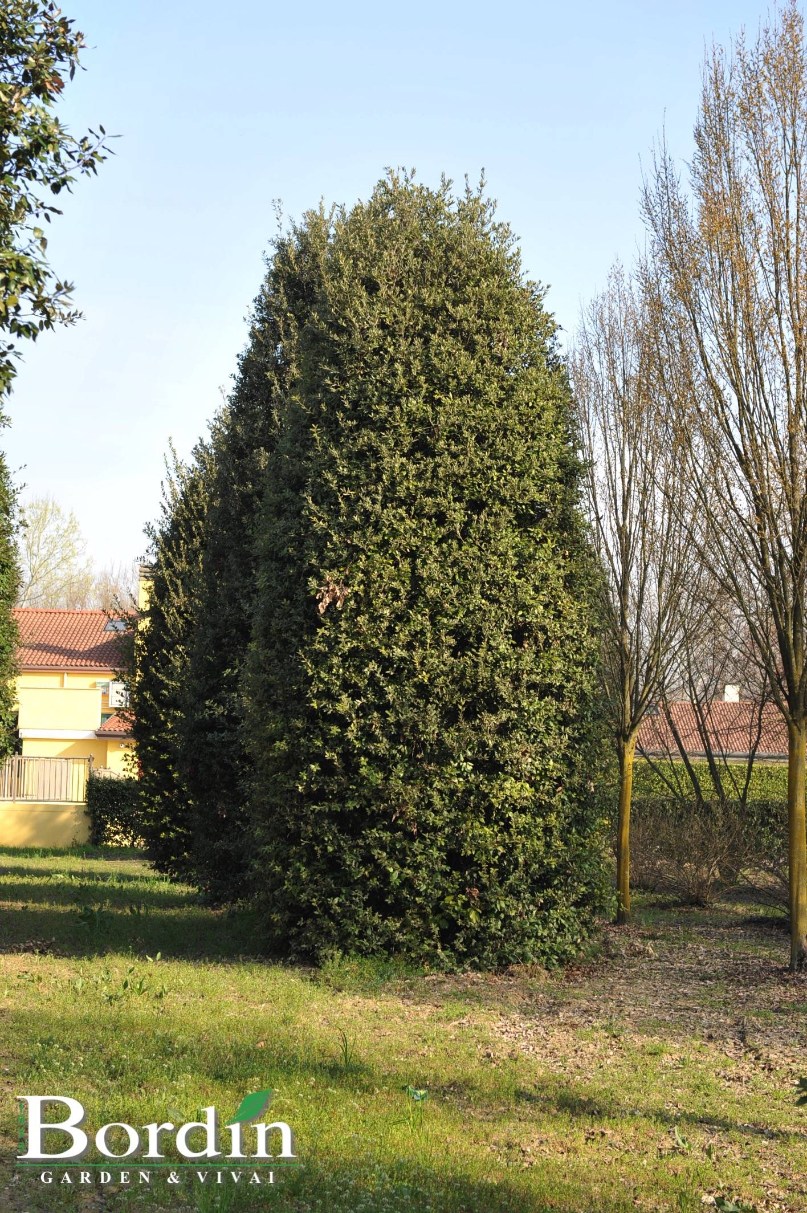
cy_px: 606
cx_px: 404
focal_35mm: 70
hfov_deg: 19.4
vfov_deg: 28.9
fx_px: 2357
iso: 200
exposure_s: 1/200
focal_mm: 70
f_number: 7.1
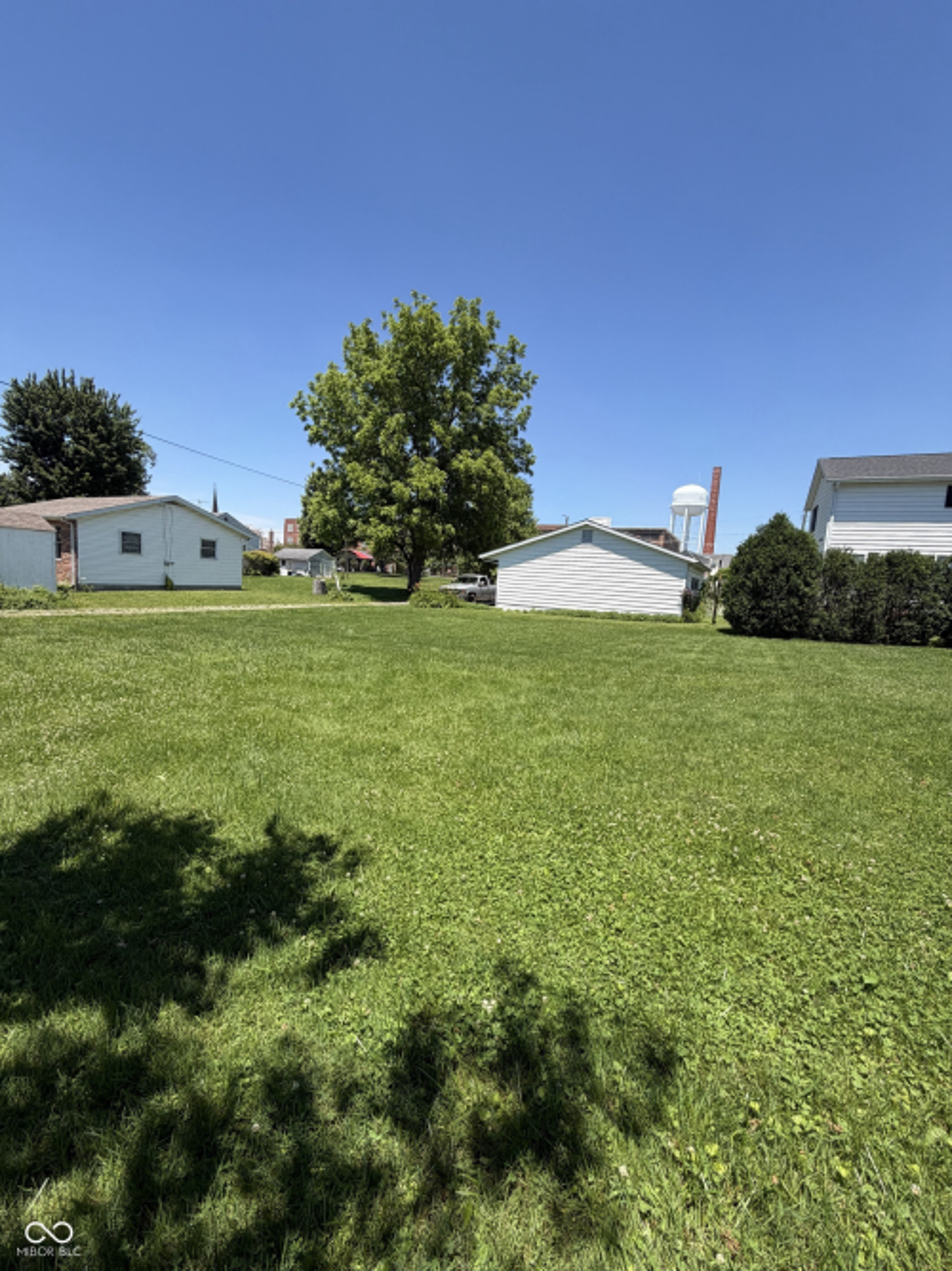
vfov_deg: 102.1
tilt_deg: -6.6
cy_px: 636
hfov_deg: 85.7
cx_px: 476
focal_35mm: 14
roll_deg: -4.3
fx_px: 514
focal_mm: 2.22
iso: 32
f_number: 2.2
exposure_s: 1/770
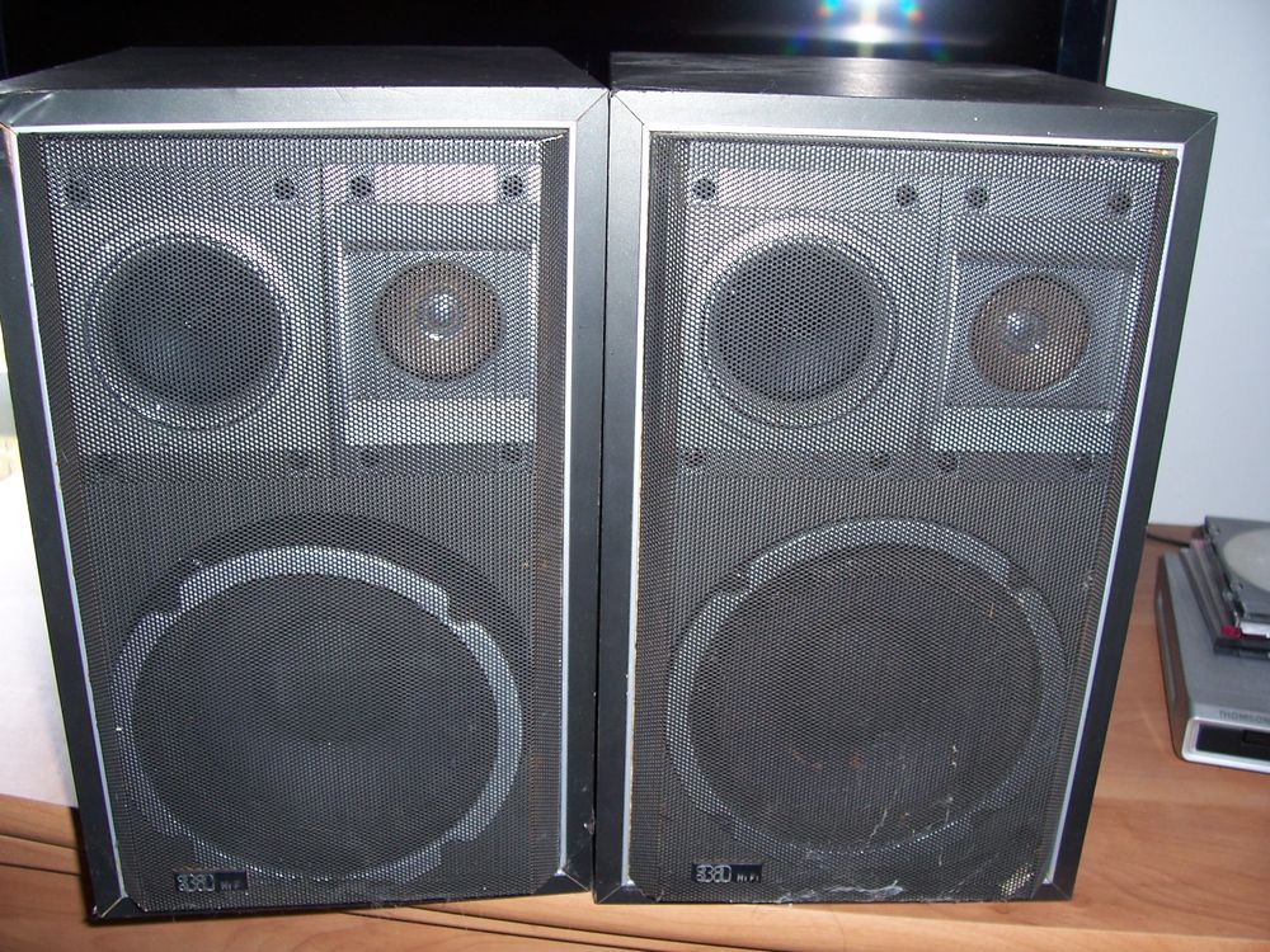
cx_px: 635
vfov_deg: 41.8
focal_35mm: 34
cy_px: 476
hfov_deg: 54.0
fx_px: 1247
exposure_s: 1/60
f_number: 2.7
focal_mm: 5.6
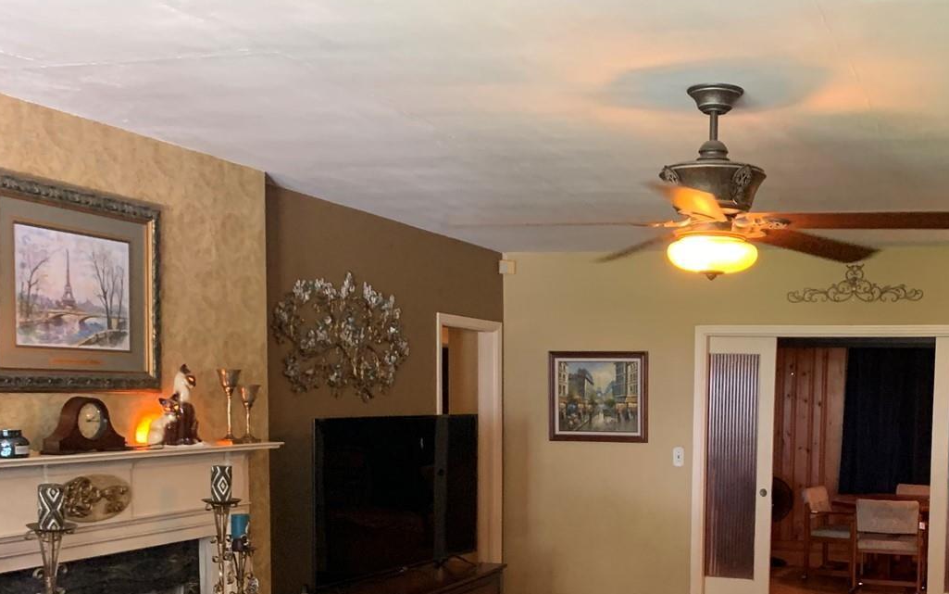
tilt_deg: -5.7
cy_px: 504
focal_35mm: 43
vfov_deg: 29.0
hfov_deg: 44.6
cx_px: 715
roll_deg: -0.9
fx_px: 1112
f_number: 1.8
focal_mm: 4.25
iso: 400
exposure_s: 1/47
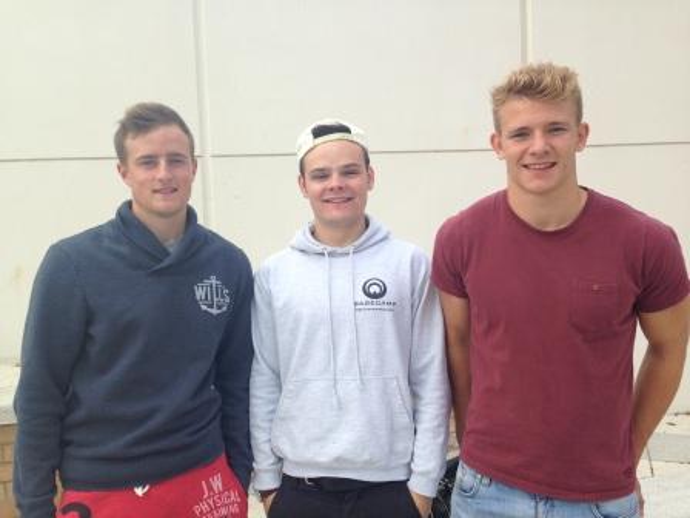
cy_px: 259
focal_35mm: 33
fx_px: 658
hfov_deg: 55.4
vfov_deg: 42.9
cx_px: 345
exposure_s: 1/786
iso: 50
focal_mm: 4.12
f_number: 2.4
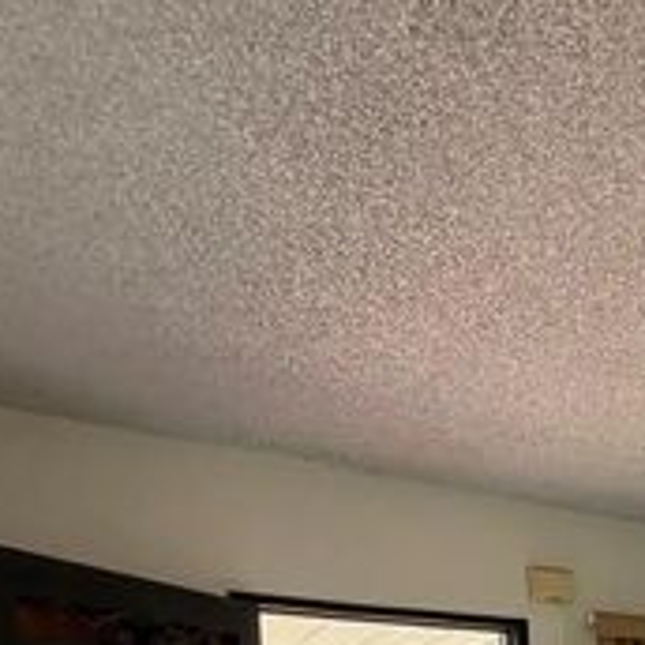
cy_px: 836
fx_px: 970
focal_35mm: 46
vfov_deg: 29.6
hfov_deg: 30.1
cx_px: 814
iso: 125
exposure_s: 1/121
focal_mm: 2.22
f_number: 2.2
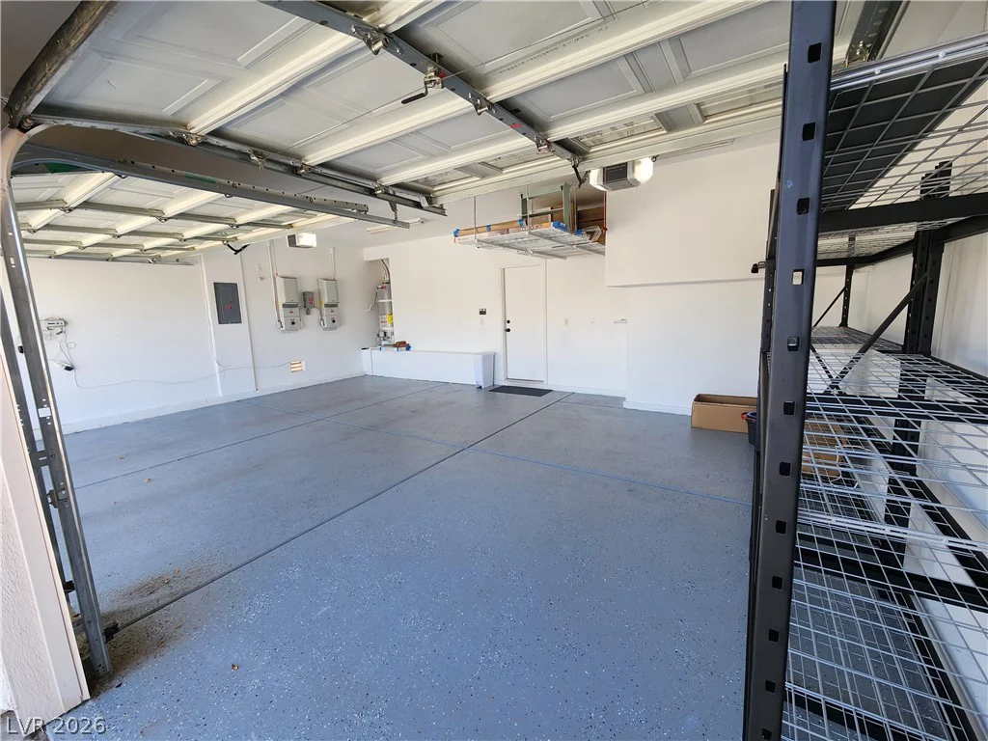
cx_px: 494
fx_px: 371
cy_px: 370
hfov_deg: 106.2
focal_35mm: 13
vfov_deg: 89.9
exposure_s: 1/122
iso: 50
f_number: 2.2
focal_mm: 2.2
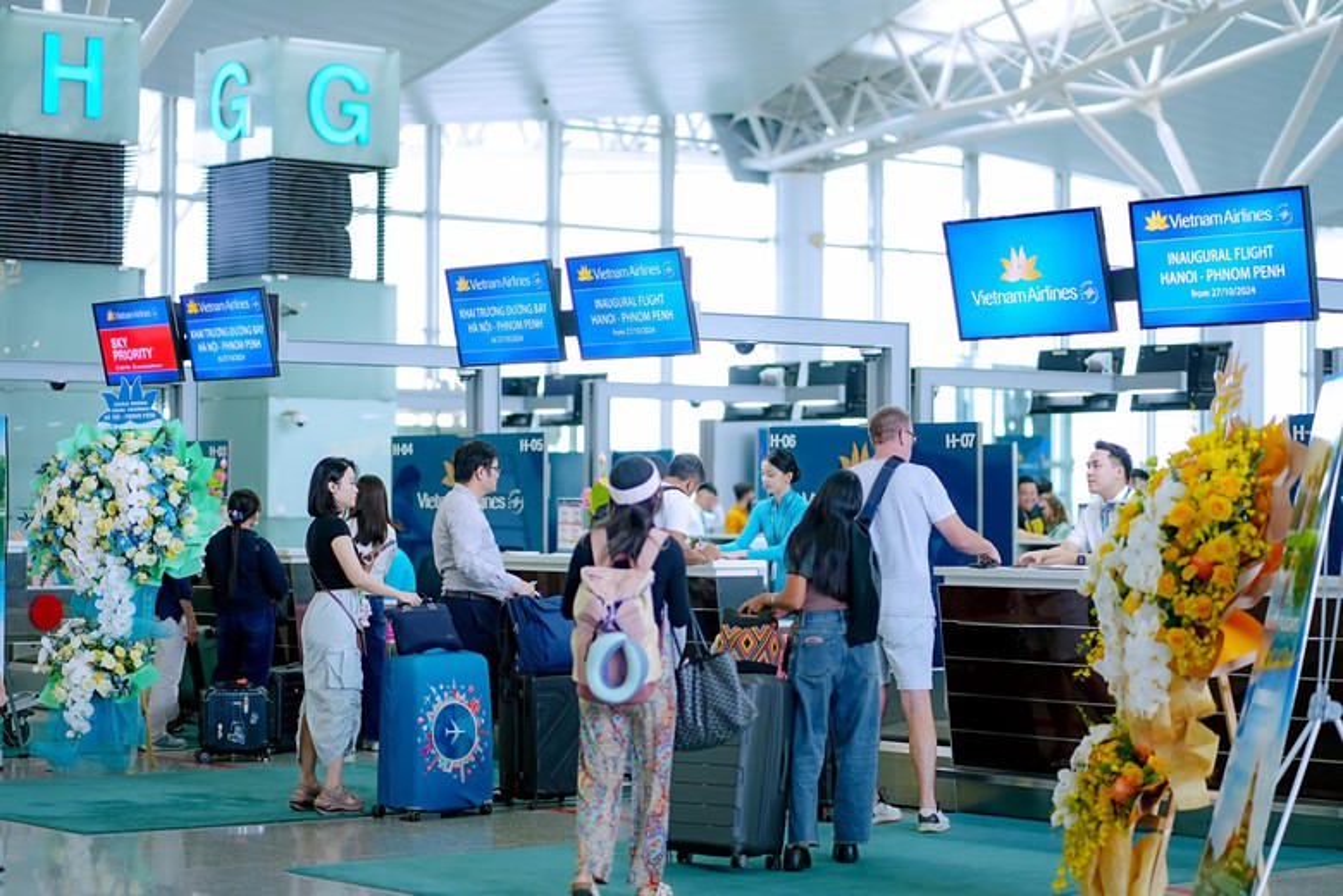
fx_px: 3171
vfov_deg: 16.1
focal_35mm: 85
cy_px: 448
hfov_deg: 23.9
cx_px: 672
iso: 500
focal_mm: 85
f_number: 1.8
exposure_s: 1/125
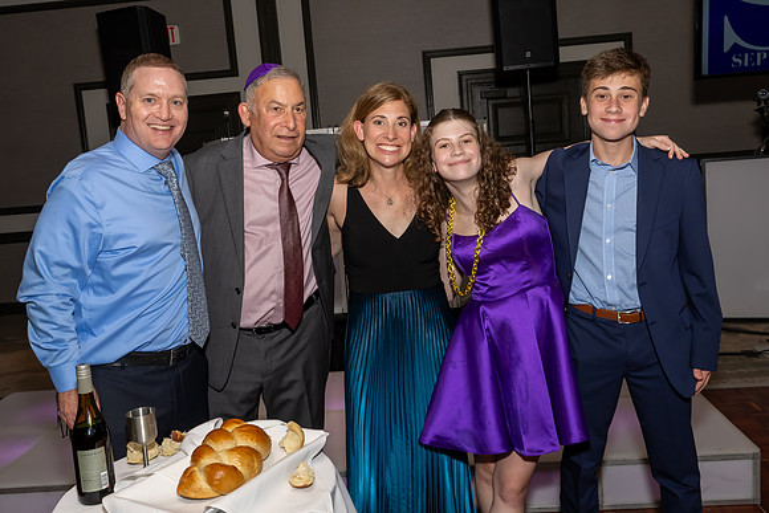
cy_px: 229
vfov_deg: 39.7
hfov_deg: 57.0
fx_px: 709
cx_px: 384
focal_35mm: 33
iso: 1000
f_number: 8
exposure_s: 1/250
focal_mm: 20
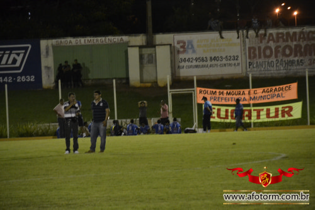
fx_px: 1771
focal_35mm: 202
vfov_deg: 6.8
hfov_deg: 10.2
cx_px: 158
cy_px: 105
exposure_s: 1/30
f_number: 5.6
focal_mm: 135
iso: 3200
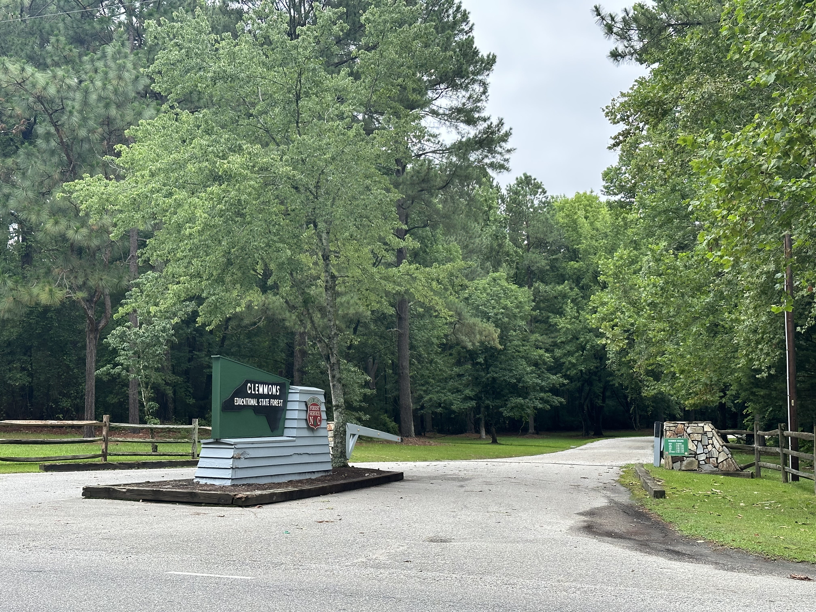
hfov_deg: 39.7
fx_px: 1131
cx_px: 408
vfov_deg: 30.3
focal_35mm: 48
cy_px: 306
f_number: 1.78
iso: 64
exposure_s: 1/546
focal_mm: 6.86
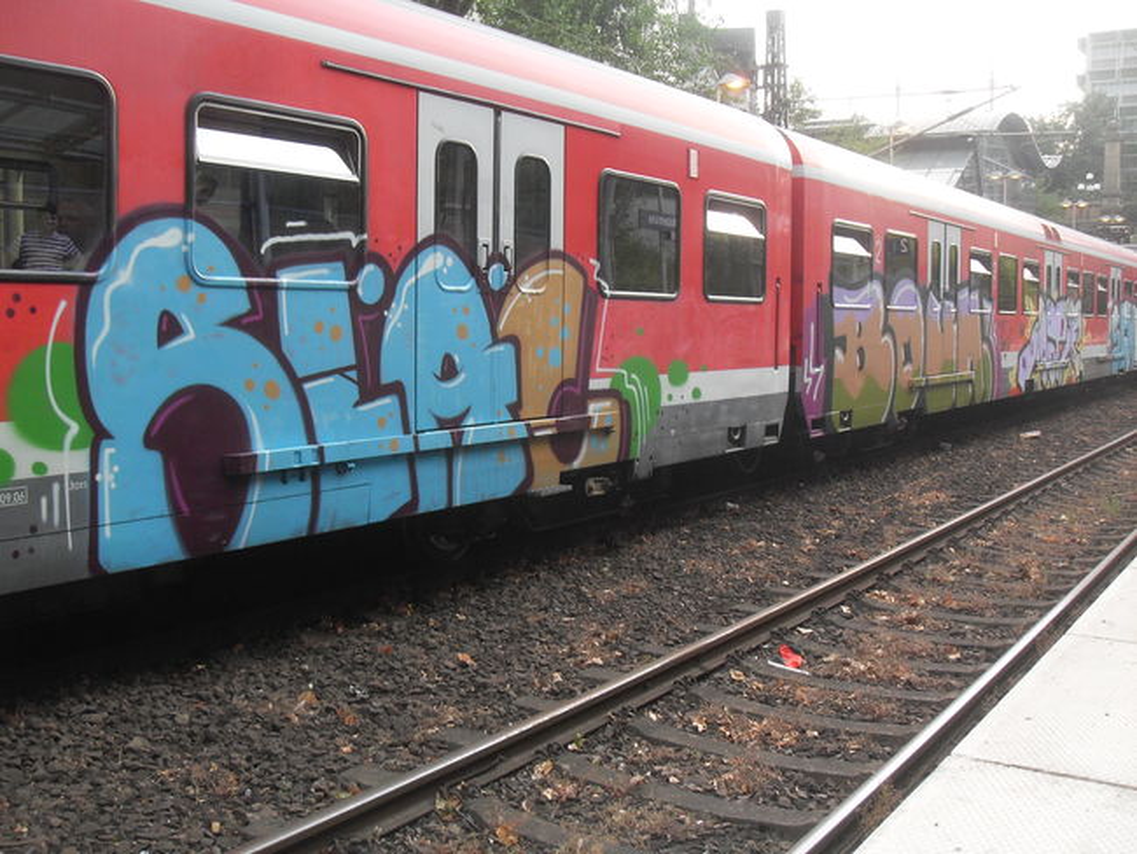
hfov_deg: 50.1
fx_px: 1216
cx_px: 568
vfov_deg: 38.7
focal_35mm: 37
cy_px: 427
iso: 100
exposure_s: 1/125
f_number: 2.8
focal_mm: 6.3
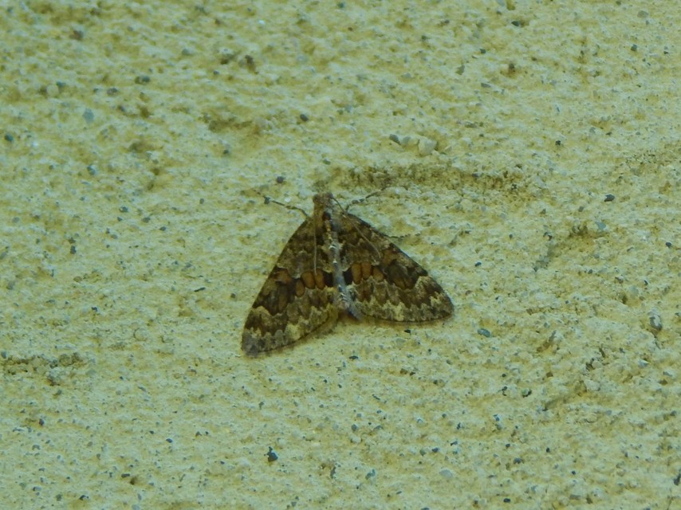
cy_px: 255
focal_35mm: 315
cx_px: 340
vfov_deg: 4.7
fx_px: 6195
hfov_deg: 6.3
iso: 160
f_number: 5.7
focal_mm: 56.5
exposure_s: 1/60
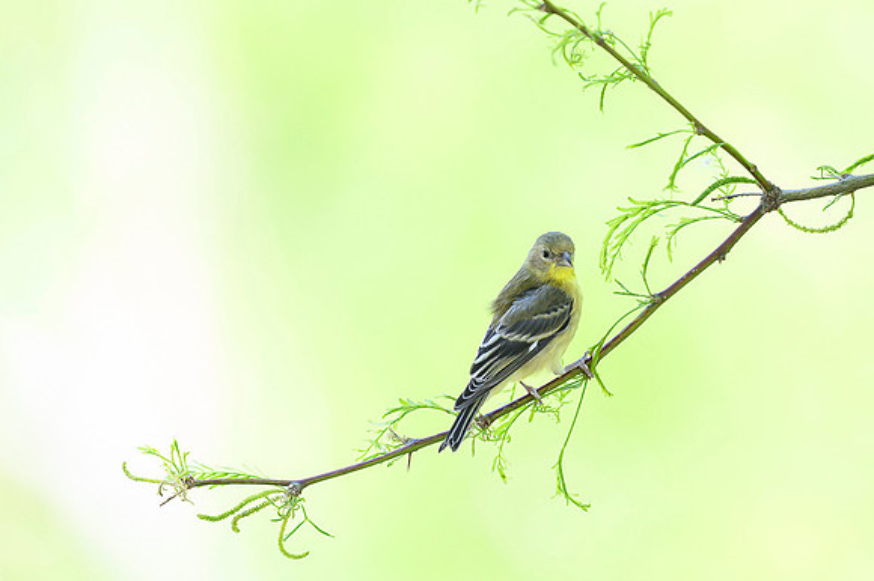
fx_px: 17203
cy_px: 233
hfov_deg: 2.9
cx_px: 524
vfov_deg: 1.9
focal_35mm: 709
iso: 1250
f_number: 2.8
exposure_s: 1/1600
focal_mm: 400
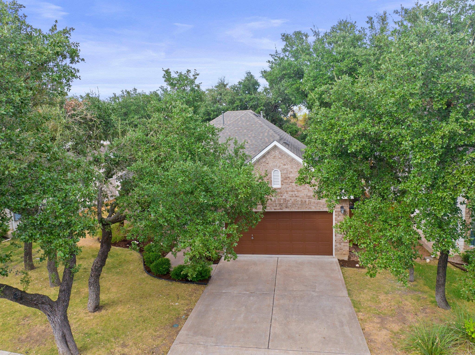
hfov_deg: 71.6
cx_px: 238
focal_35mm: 24
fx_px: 329
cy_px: 178
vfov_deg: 56.8
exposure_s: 1/640
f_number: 2.8
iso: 270
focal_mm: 12.29
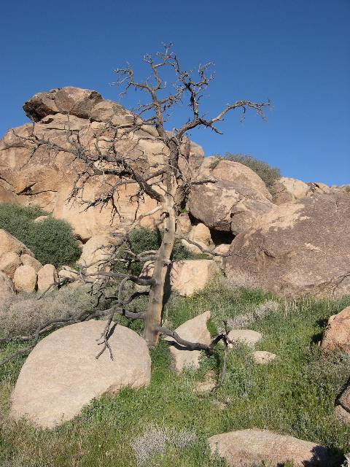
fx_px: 512
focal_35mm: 38
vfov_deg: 49.0
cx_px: 175
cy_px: 234
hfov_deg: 37.7
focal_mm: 8
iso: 100
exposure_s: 1/314
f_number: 7.6
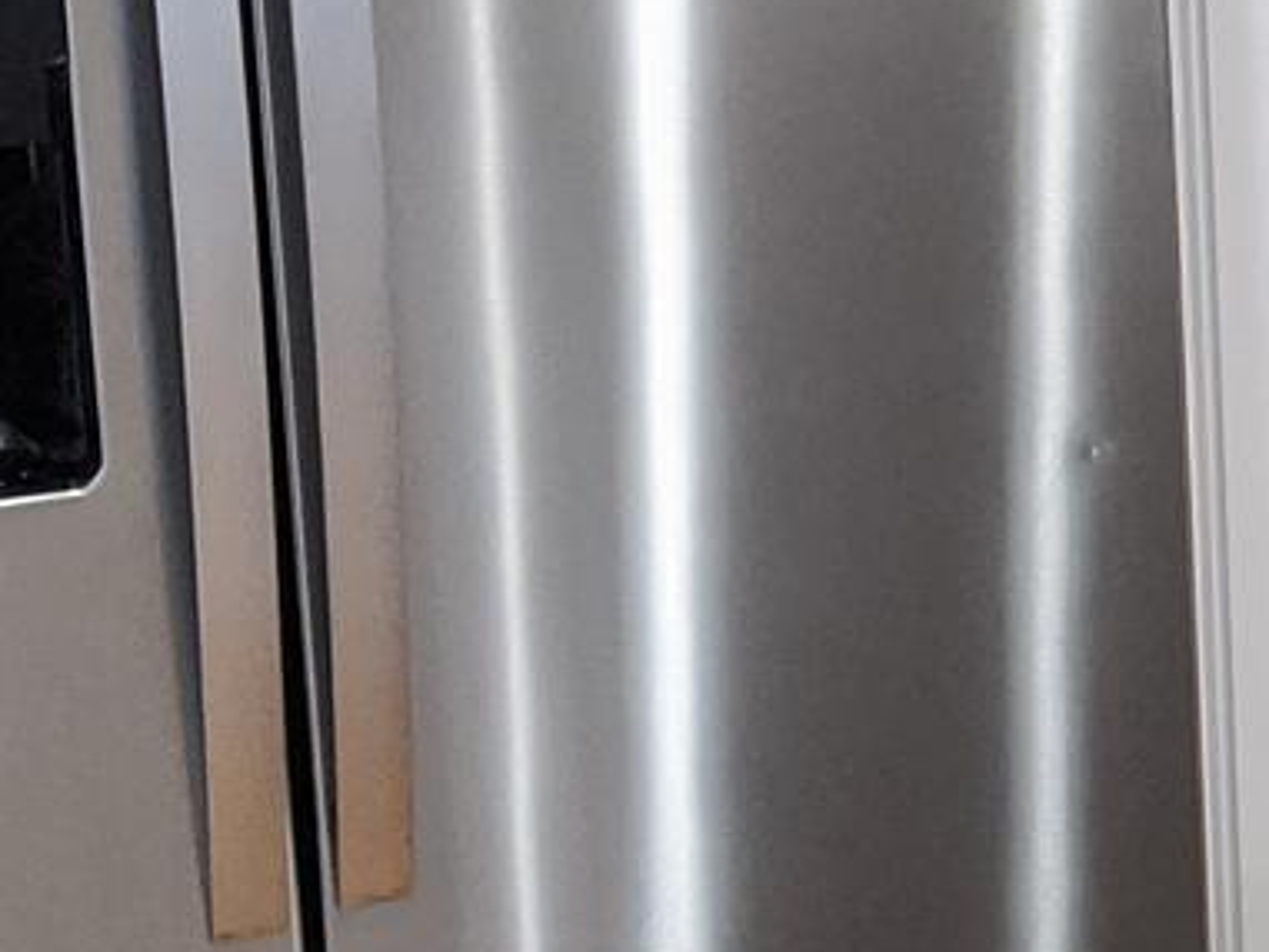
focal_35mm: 145
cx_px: 2132
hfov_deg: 12.6
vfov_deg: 10.2
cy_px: 87
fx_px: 5317
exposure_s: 1/120
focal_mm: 4.44
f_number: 1.8
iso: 574
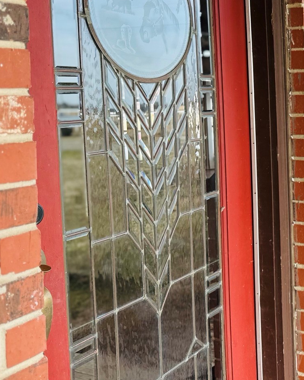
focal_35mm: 48
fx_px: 540
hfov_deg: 28.0
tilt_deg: -2.0
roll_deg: +0.7
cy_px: 117
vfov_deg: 38.2
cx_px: 352
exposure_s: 1/422
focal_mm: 6.86
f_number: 1.78
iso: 80
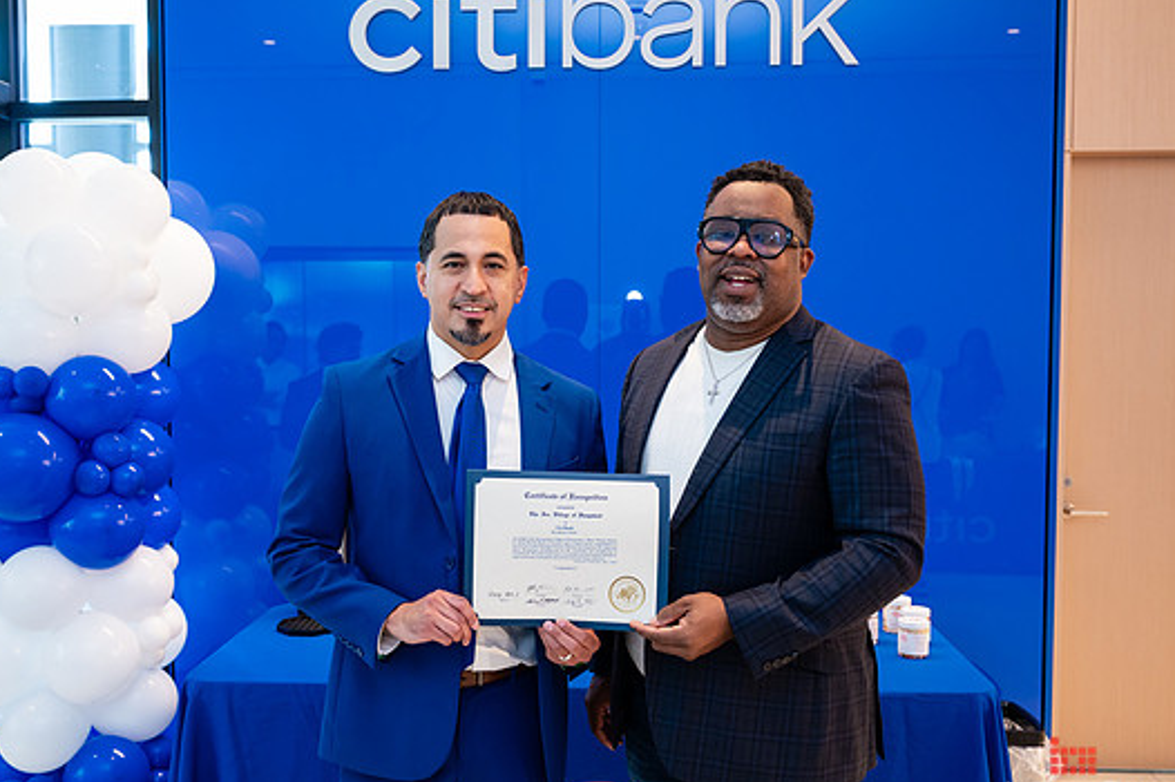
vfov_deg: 35.9
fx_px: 1207
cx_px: 562
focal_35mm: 37
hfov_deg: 51.9
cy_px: 400
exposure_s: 1/200
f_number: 4
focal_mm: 31.5
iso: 1000
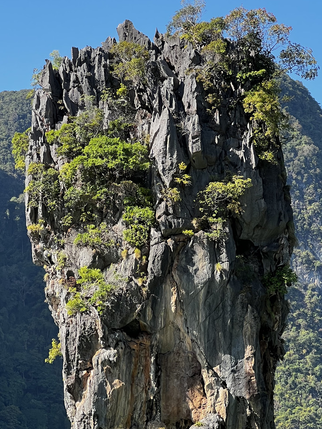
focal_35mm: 136
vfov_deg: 14.5
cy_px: 302
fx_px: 1688
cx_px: 181
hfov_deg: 10.9
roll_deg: +0.3
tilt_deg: +7.4
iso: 32
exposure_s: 1/384
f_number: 2.8
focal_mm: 9
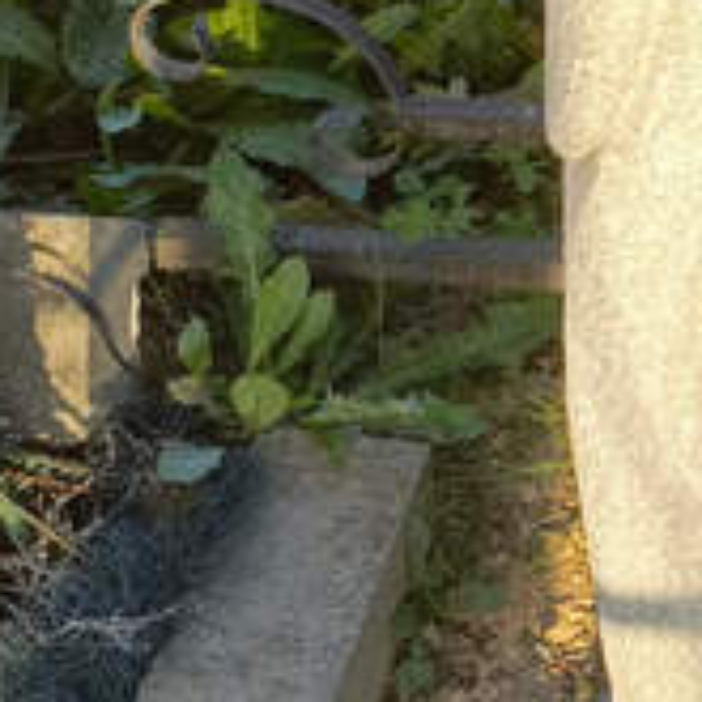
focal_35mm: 107
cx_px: 1451
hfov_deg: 13.6
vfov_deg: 16.3
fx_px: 2455
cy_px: 349
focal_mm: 4.76
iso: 112
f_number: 1.69
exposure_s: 1/178
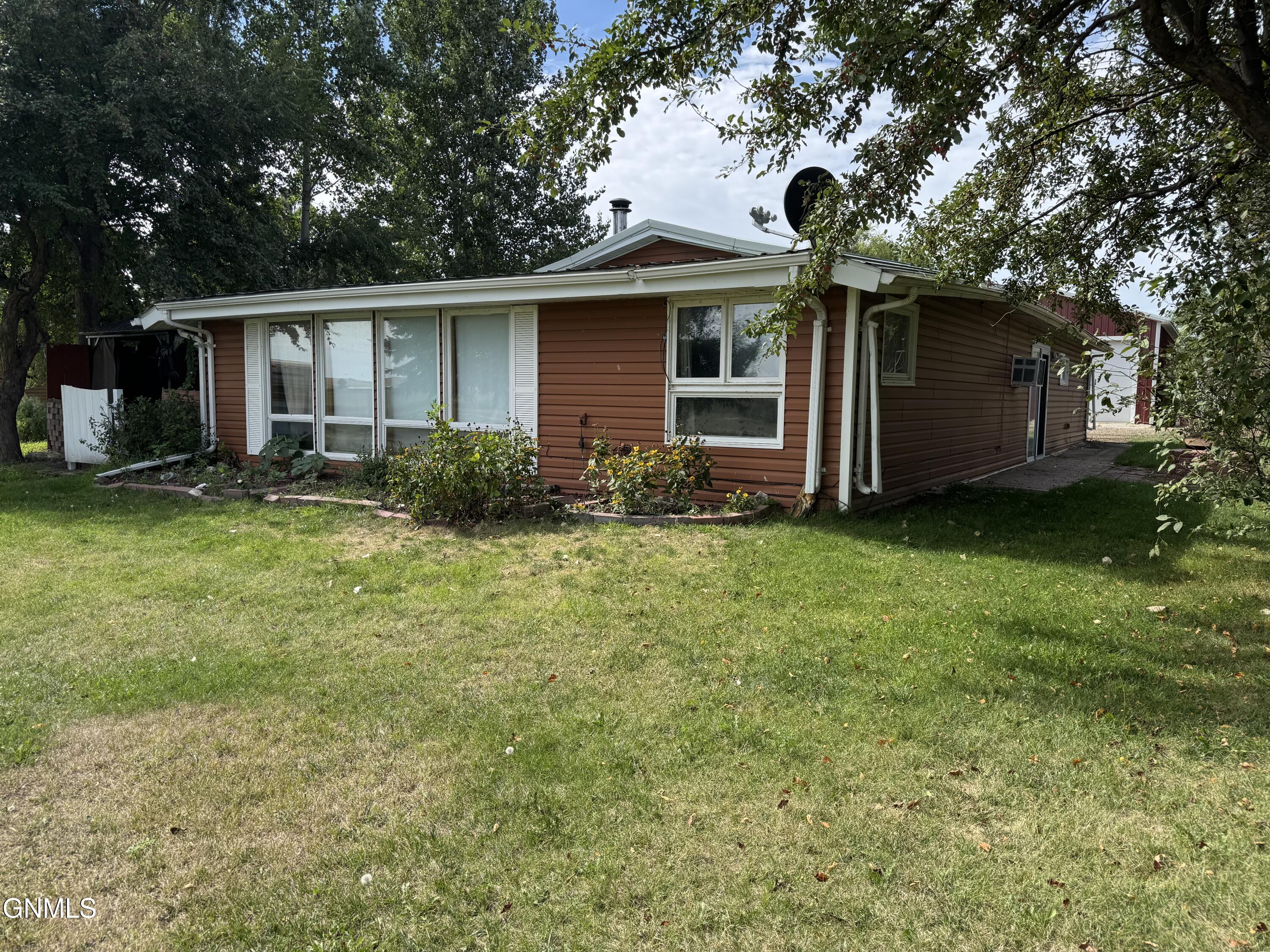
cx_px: 635
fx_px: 881
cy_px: 476
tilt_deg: -5.1
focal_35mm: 24
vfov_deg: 56.8
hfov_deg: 71.6
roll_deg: -0.3
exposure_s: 1/1980
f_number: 1.78
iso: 80
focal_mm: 6.76
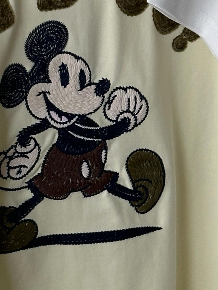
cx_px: 211
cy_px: 69
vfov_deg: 10.3
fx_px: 1612
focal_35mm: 192
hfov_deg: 7.7
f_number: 1.78
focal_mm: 6.86
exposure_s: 1/107
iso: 80
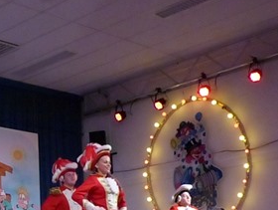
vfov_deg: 18.0
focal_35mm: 81
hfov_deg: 22.8
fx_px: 652
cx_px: -22
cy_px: 185
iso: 1600
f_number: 4
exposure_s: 1/200
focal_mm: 6.6
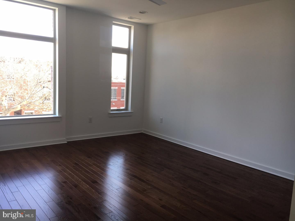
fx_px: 247
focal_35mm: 29
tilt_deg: -5.9
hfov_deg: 61.7
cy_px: 110
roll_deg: -2.5
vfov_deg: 48.2
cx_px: 148
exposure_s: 1/53
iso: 25
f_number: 2.2
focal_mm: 4.15
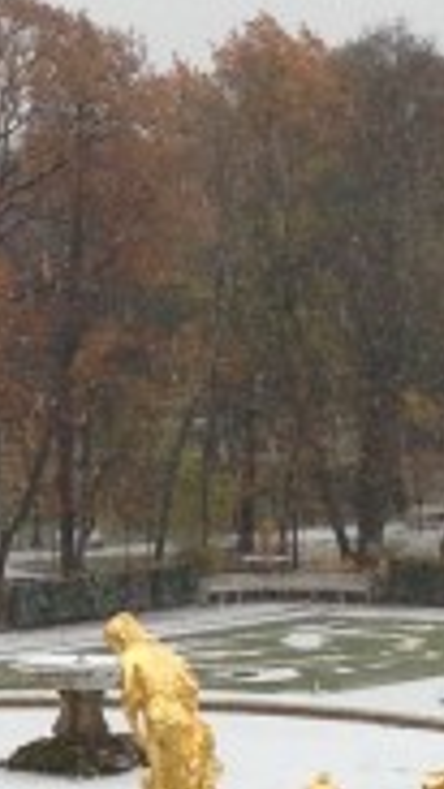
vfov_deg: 10.7
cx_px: -379
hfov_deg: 5.9
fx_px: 4205
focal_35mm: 201
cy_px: 586
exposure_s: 1/121
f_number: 2.4
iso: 50
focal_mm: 4.13
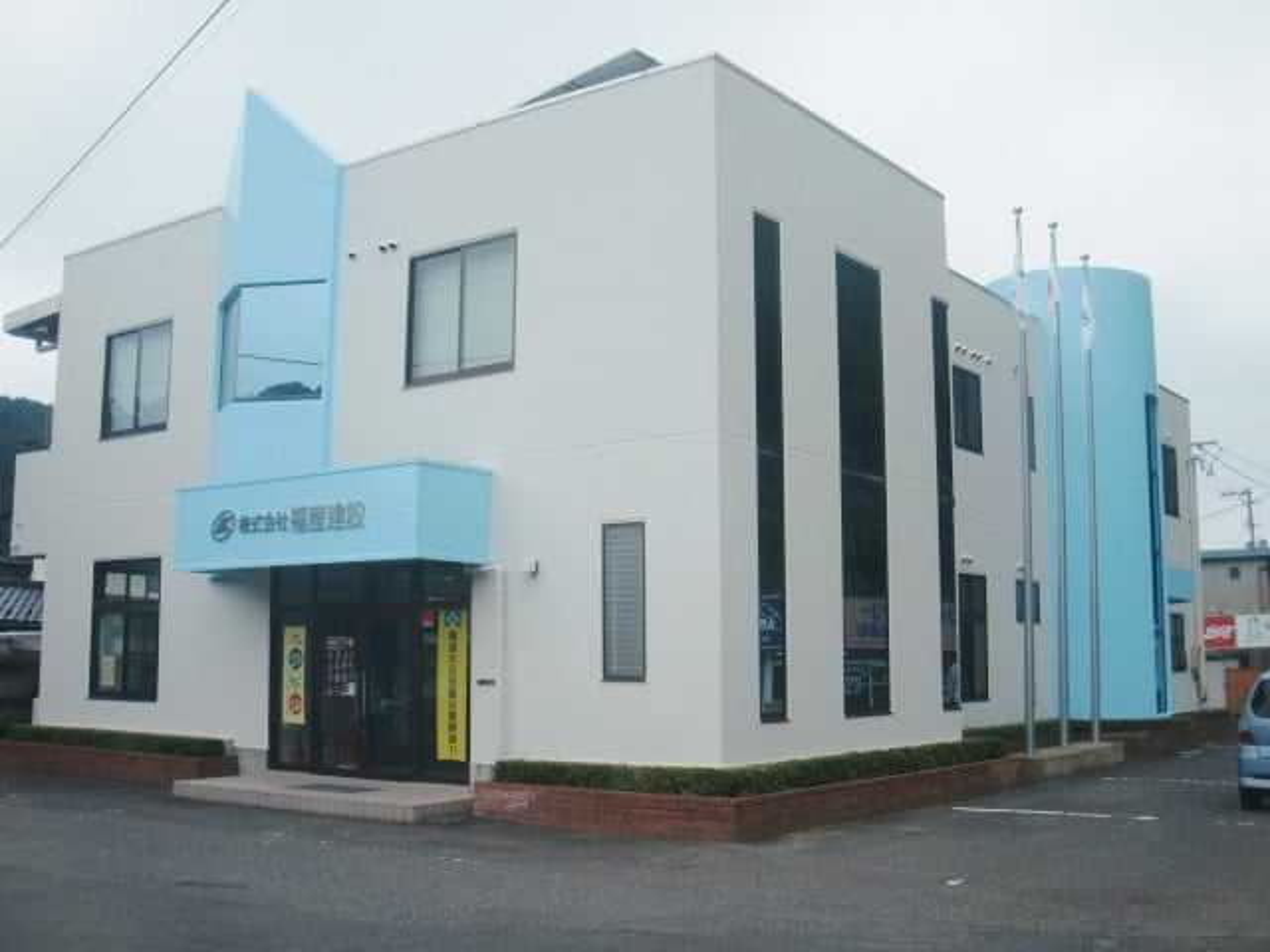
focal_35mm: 38
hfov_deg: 49.0
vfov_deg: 37.7
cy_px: 476
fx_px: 1394
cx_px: 635
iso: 64
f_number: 3.9
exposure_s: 1/200
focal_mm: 6.66
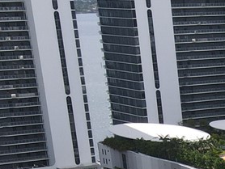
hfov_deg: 12.9
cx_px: 414
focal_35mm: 138
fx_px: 898
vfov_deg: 9.7
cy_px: 380
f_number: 2.8
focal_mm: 4.5
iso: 100
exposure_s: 1/800
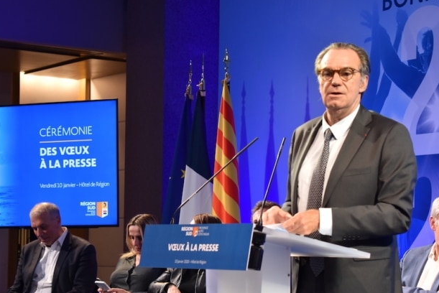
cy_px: 182
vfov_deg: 13.2
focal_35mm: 104
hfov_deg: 19.7
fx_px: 1264
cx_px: 203
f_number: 5.6
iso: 720
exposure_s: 1/60
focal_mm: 55
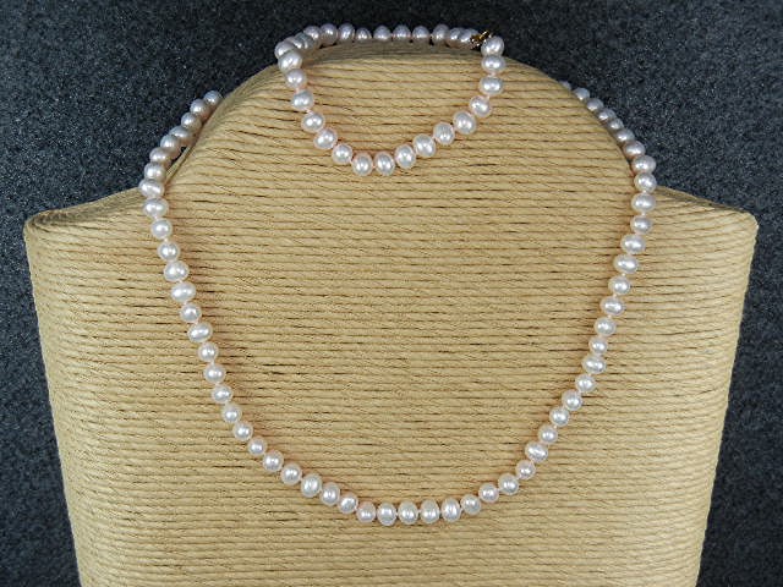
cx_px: 392
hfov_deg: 36.8
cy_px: 294
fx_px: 1176
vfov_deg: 28.0
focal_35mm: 52
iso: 214
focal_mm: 9.3
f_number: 3.9
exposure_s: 1/30
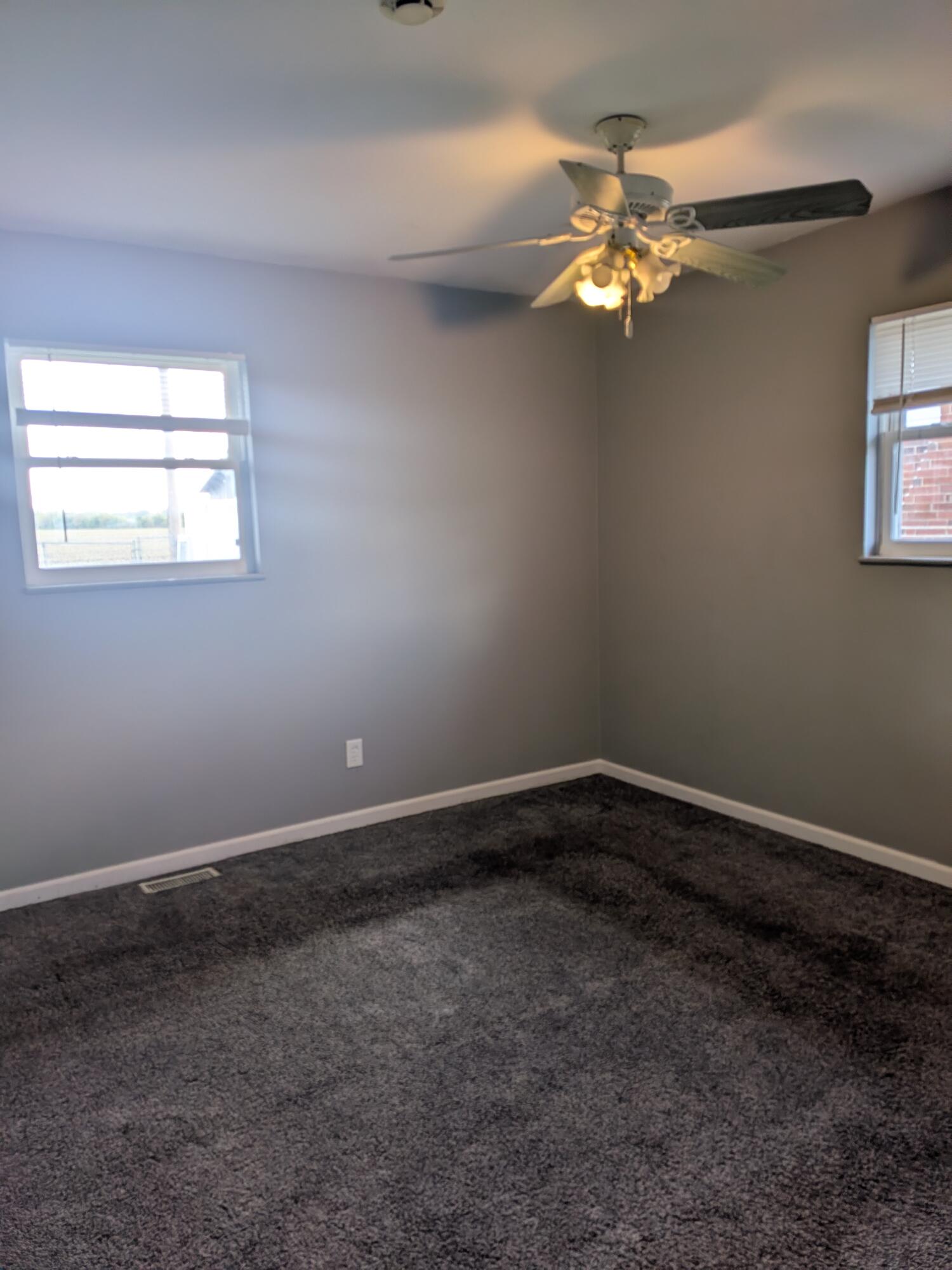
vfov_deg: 71.6
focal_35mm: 24
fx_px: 880
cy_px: 635
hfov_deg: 56.8
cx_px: 476
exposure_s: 1/60
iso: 39
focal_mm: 4.53
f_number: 1.7
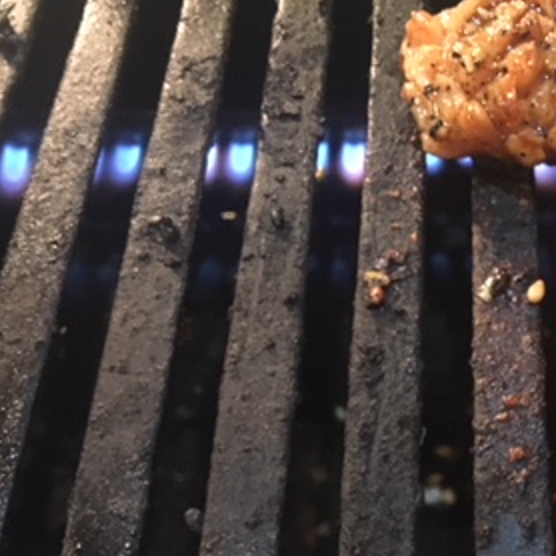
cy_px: 328
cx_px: 560
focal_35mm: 59
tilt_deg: -54.2
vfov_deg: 29.0
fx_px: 1072
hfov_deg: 27.4
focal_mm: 4.15
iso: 500
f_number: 2.2
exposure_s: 1/15
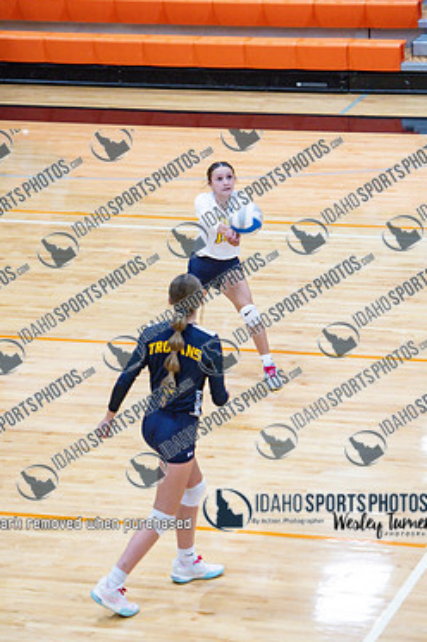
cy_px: 336
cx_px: 198
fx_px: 2905
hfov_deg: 8.4
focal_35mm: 163
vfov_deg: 12.6
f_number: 3.2
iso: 5000
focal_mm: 135
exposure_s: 1/800
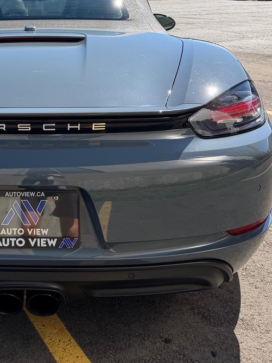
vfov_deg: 40.7
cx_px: 18
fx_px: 482
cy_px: 117
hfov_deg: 29.9
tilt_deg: -14.7
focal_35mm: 46
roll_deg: +1.8
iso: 80
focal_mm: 6.76
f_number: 1.78
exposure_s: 1/3425
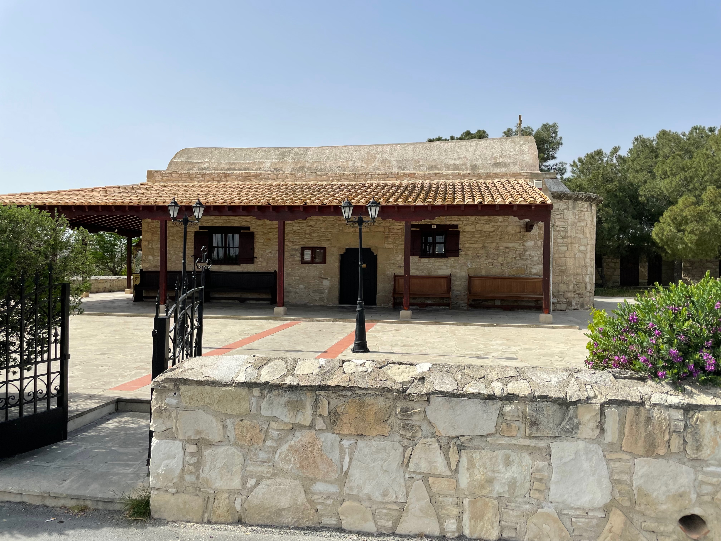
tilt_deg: +0.0
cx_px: 360
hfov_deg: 67.3
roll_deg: -0.9
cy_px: 270
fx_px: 542
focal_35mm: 26
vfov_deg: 53.1
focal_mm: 4.2
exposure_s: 1/4292
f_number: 1.6
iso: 32
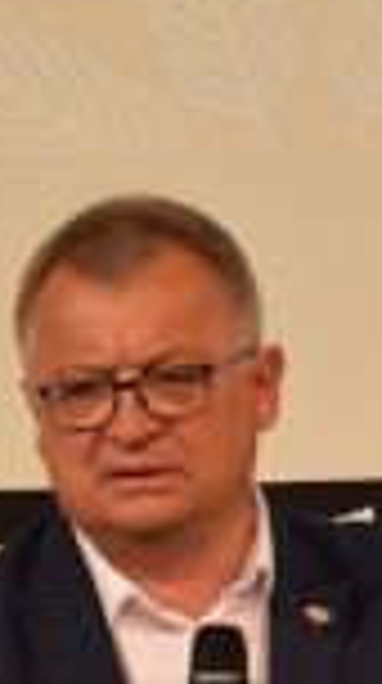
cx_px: 283
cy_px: 945
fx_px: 8837
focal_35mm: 489
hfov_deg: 2.5
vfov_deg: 4.4
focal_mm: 105
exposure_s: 1/160
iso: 560
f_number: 5.6
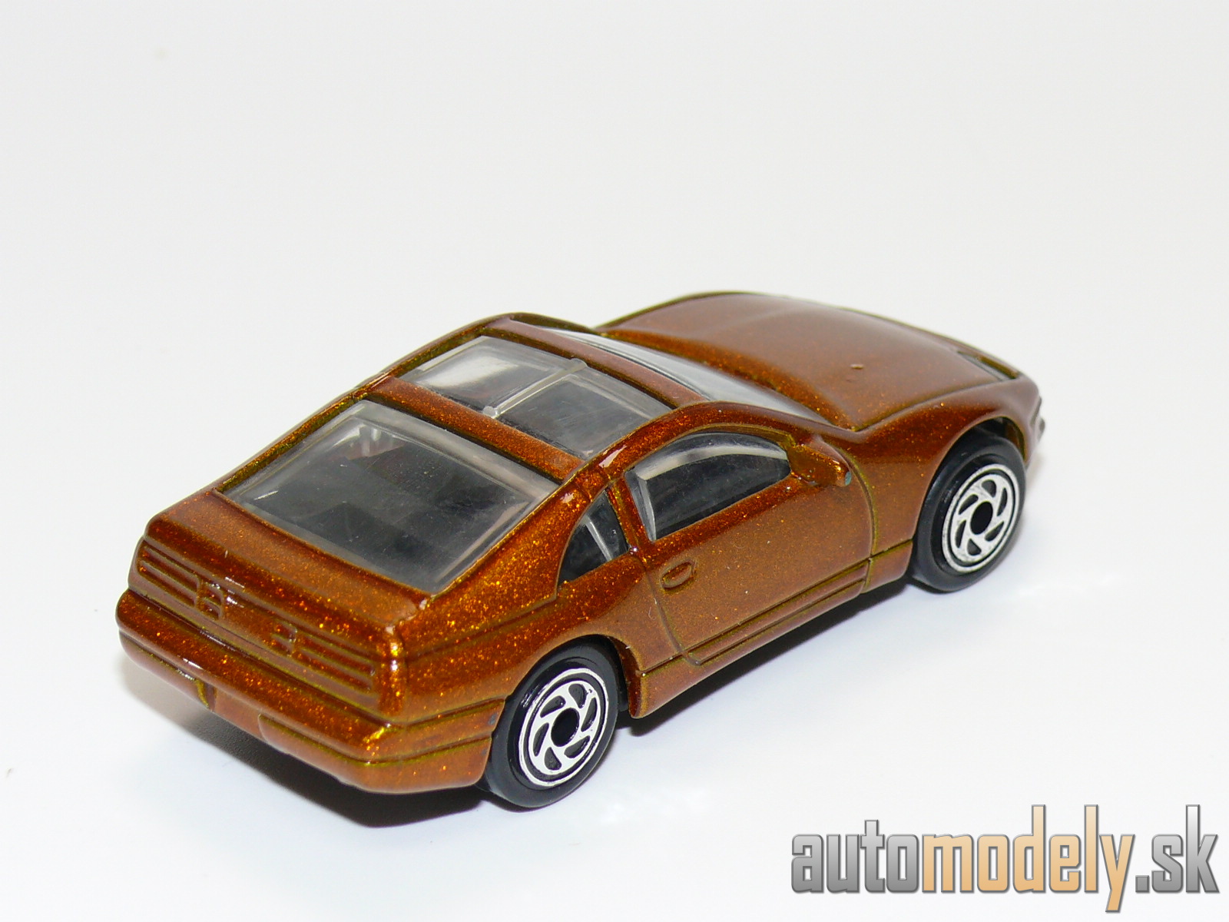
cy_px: 461
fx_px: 3657
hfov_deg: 19.1
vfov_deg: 14.4
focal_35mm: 103
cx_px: 614
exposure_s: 1/30
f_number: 4
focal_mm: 13.5
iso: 100
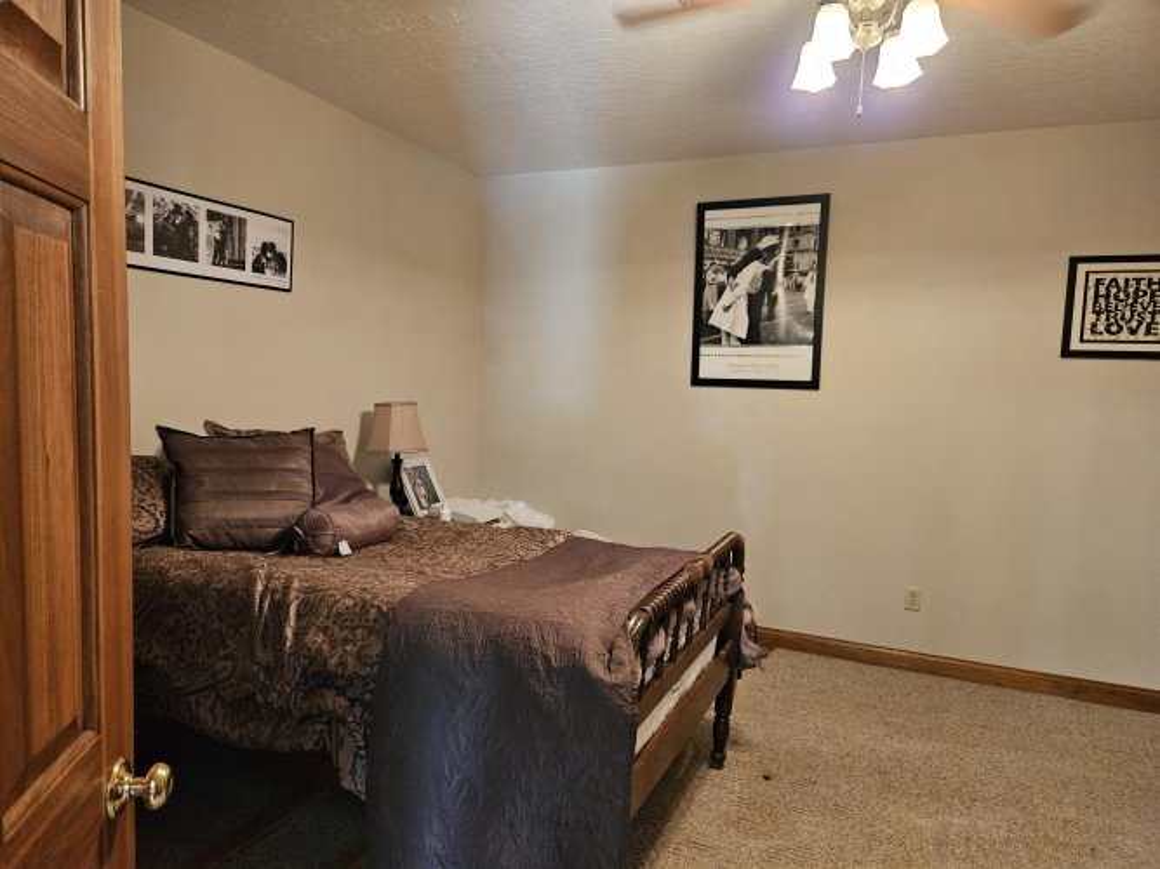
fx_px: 771
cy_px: 434
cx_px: 580
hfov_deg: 73.9
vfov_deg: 58.9
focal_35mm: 23
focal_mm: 5.4
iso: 640
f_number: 1.8
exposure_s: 1/60
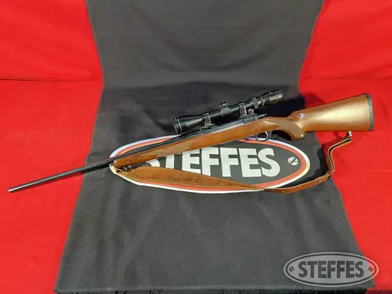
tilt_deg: -51.4
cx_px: 196
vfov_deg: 53.1
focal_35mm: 26
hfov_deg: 67.3
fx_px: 294
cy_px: 147
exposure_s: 1/120
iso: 125
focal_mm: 5.7
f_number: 1.5
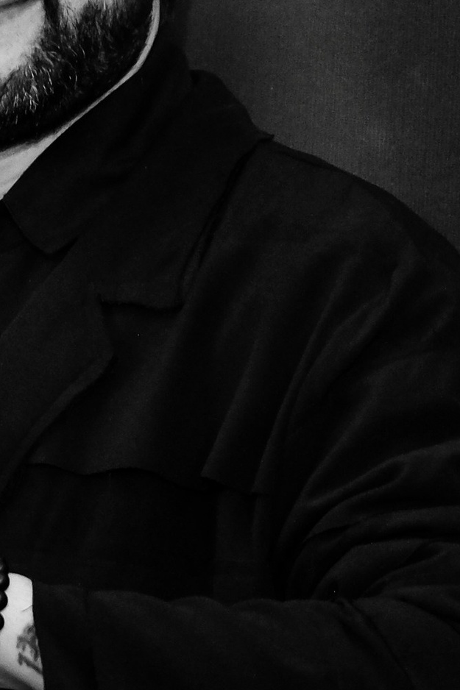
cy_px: 673
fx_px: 5023
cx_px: -289
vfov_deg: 7.8
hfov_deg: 5.2
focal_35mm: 262
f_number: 4
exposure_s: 1/160
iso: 1000
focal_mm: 42.5
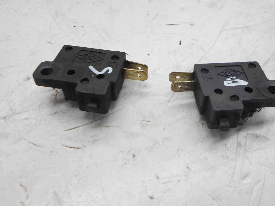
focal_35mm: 32
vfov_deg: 44.2
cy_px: 105
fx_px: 254
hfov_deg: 56.6
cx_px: 157
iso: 80
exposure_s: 1/50
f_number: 3.2
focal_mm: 4.6
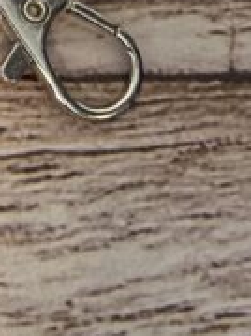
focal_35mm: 215
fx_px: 2081
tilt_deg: -67.9
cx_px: -296
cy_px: -298
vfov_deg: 8.8
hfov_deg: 6.6
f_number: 1.78
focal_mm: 6.76
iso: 250
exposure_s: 1/40
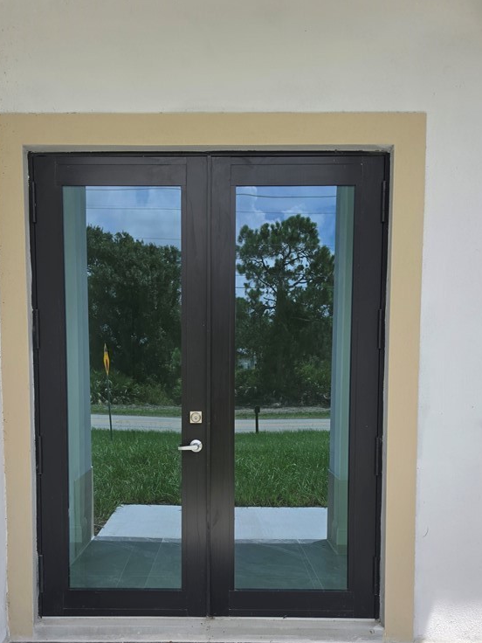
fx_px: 594
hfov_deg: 44.1
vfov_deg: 56.1
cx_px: 214
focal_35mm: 32
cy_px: 403
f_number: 1.4
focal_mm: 6.5
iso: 64
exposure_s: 1/3246
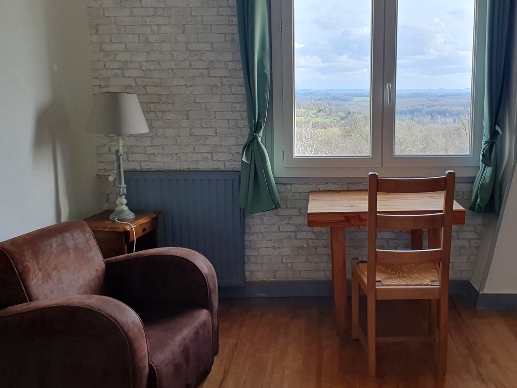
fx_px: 508
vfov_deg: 41.7
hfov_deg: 53.3
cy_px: 162
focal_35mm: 34
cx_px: 326
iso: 50
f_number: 2.4
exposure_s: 1/230
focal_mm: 4.32
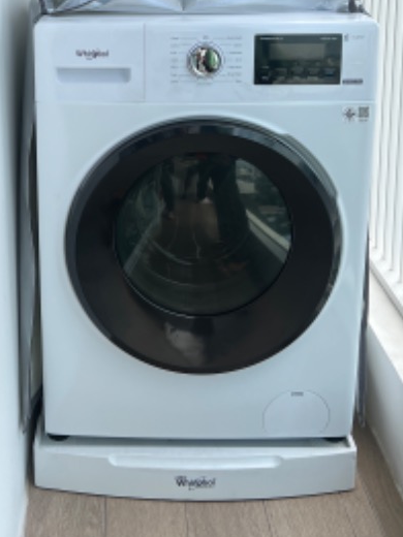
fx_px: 776
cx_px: 121
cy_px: 76
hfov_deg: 28.8
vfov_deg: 36.3
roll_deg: +1.7
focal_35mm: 50
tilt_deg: -13.1
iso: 50
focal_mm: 5.7
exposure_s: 1/846
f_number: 1.5
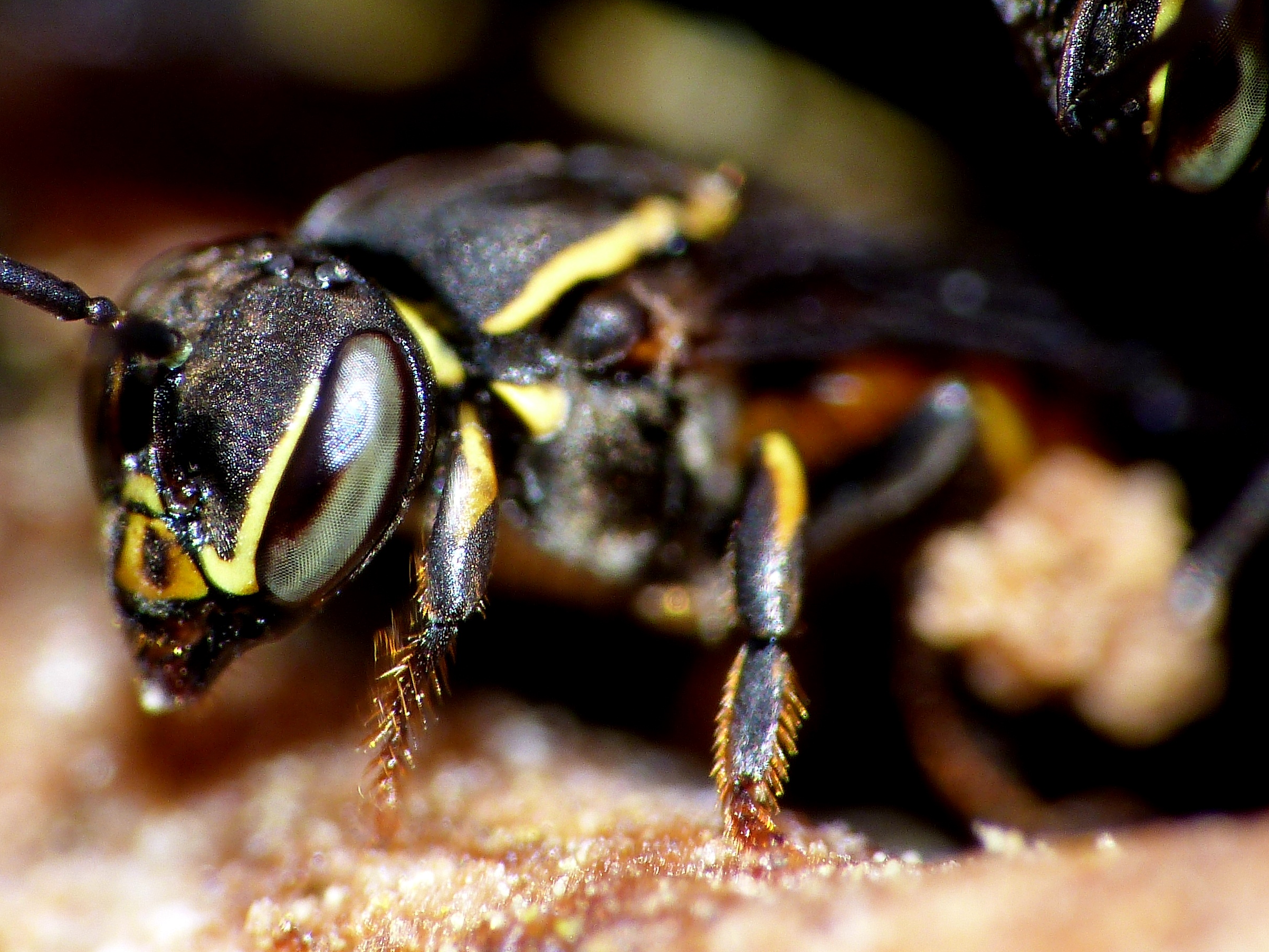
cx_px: 783
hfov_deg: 2.0
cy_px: 306
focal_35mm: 998
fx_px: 36588
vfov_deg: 1.5
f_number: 8
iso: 100
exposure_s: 1/250
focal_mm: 108
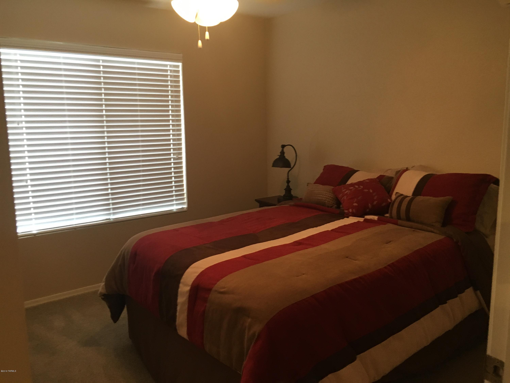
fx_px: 427
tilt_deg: -9.3
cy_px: 192
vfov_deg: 48.2
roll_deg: +2.3
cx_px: 255
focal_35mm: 29
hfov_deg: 61.7
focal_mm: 4.15
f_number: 2.2
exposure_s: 1/30
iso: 125
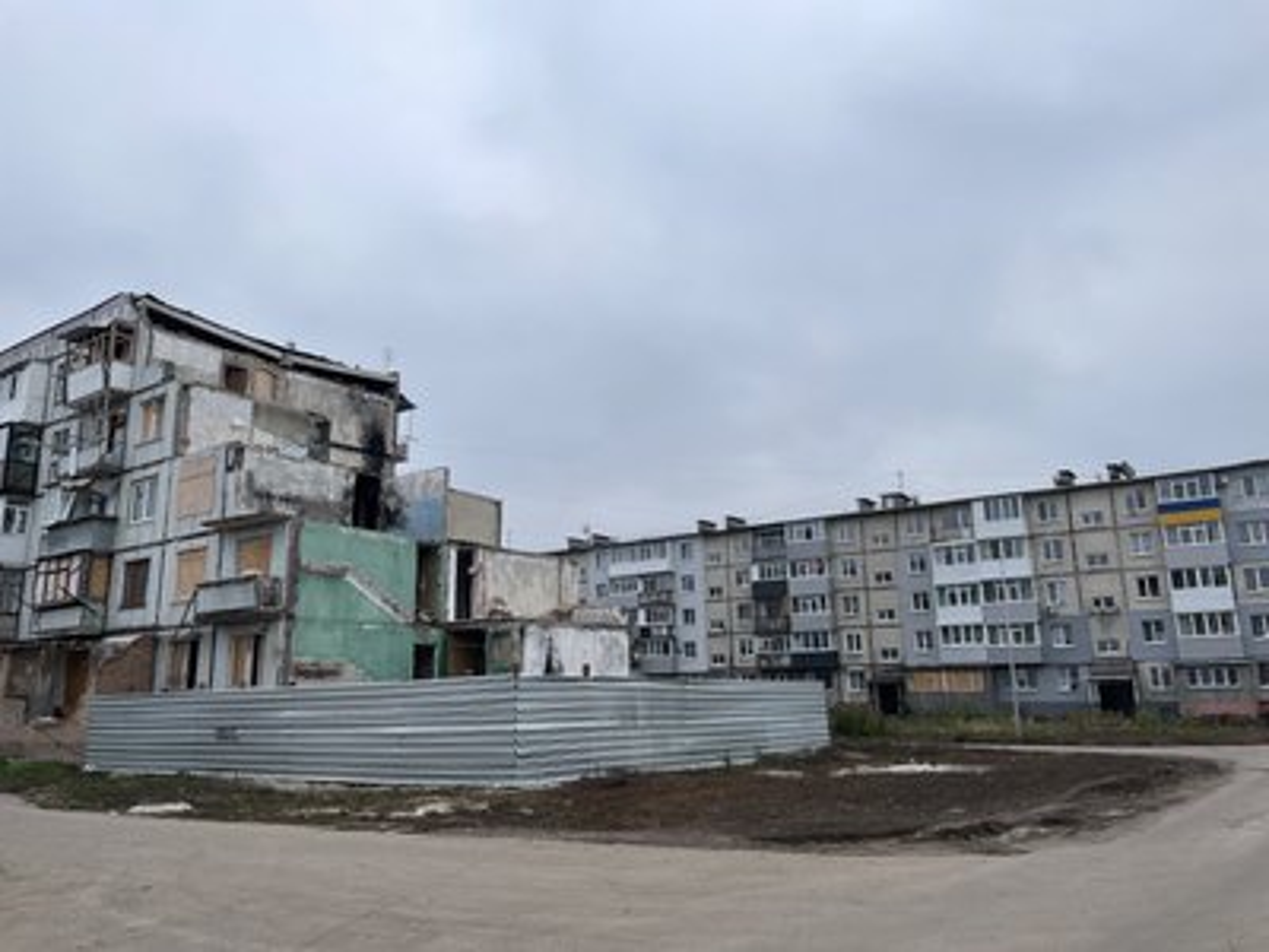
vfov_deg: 53.1
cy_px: 476
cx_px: 634
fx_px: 953
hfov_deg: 67.3
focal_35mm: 26
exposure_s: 1/1261
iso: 32
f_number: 1.6
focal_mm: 4.2
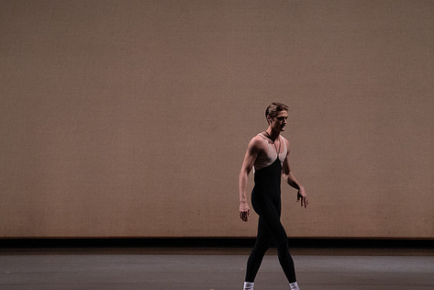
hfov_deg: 9.2
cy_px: 162
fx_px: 2690
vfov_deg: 6.2
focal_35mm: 223
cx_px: 234
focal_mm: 182
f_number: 6.3
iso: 12800
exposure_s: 1/500
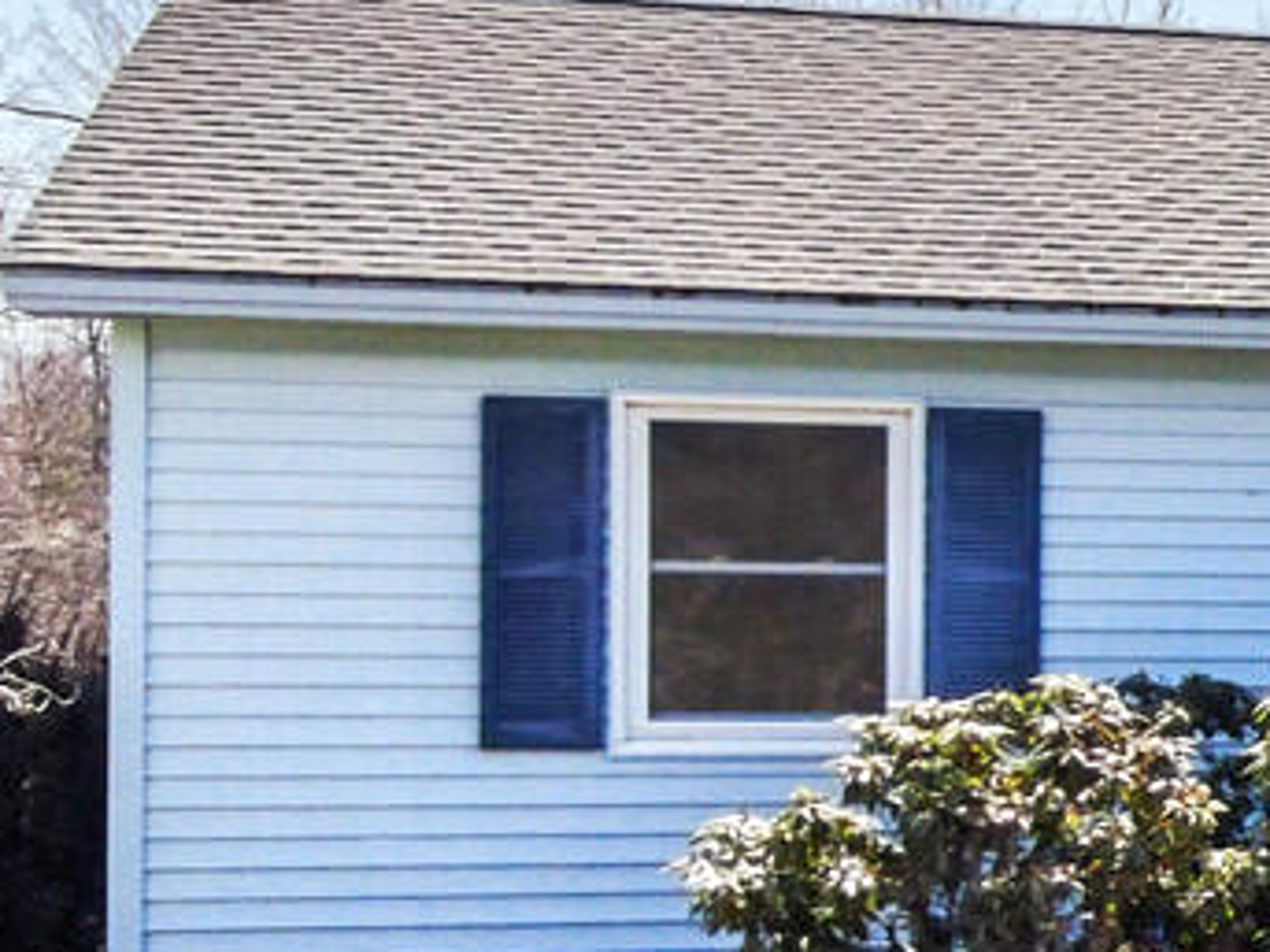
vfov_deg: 13.2
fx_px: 4108
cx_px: 2670
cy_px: 645
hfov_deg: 14.2
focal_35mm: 112
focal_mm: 4.5
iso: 200
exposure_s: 1/1000
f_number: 2.8
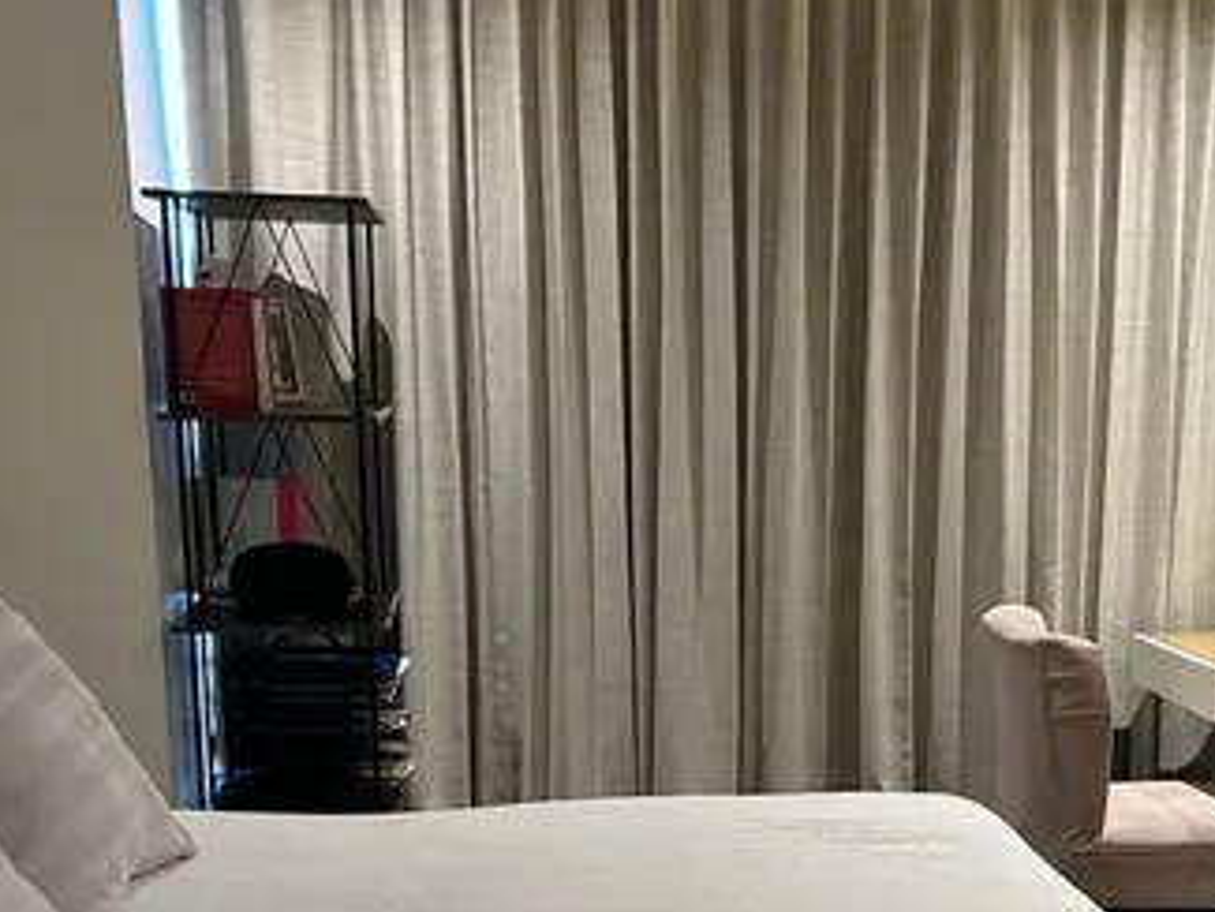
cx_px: 1002
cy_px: 841
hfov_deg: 29.4
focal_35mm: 64
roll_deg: -0.6
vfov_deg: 22.3
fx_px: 2247
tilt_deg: -13.5
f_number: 1.5
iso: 200
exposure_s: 1/60
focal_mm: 5.7
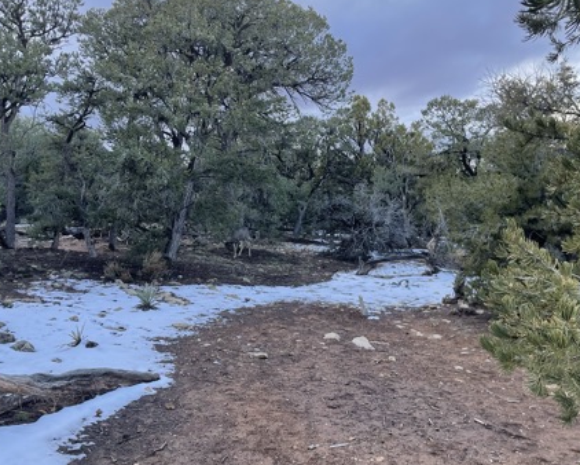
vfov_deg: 40.1
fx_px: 635
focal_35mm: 37
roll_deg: +1.0
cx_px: 265
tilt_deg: -0.5
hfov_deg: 49.0
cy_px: 205
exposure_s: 1/470
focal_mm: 5.1
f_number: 1.6
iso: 32
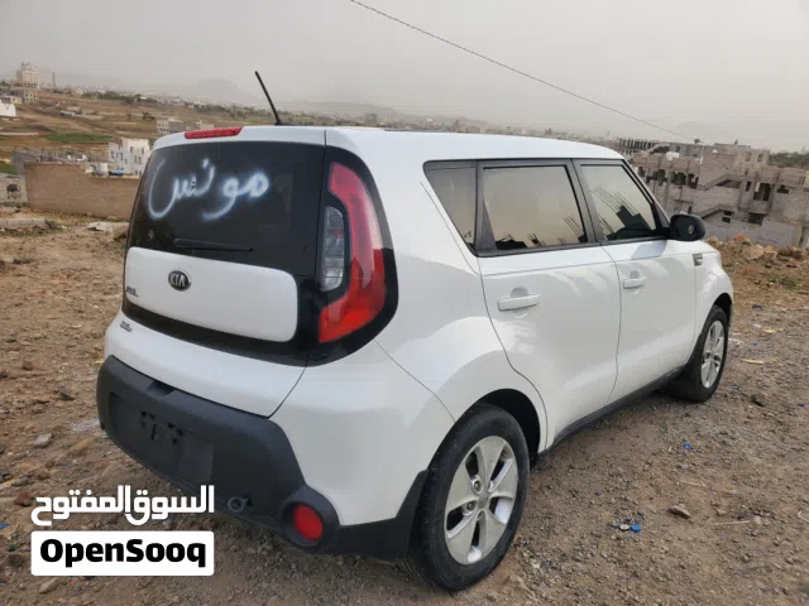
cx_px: 404
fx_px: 608
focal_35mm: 26
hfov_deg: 67.3
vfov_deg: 53.1
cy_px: 303
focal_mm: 4.3
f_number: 2.4
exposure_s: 1/520
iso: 50
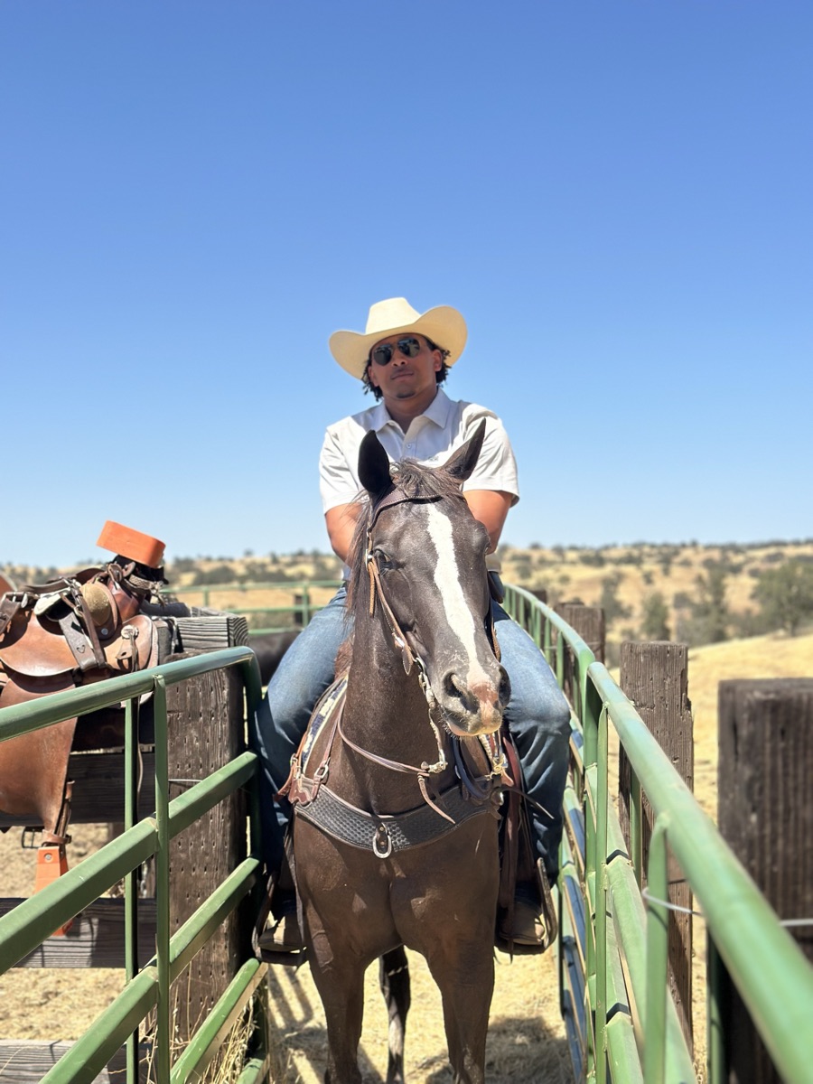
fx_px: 1503
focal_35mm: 48
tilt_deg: +2.3
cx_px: 406
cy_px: 542
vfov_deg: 39.7
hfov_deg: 30.3
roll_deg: +0.7
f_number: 1.78
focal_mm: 6.86
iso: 80
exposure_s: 1/5556
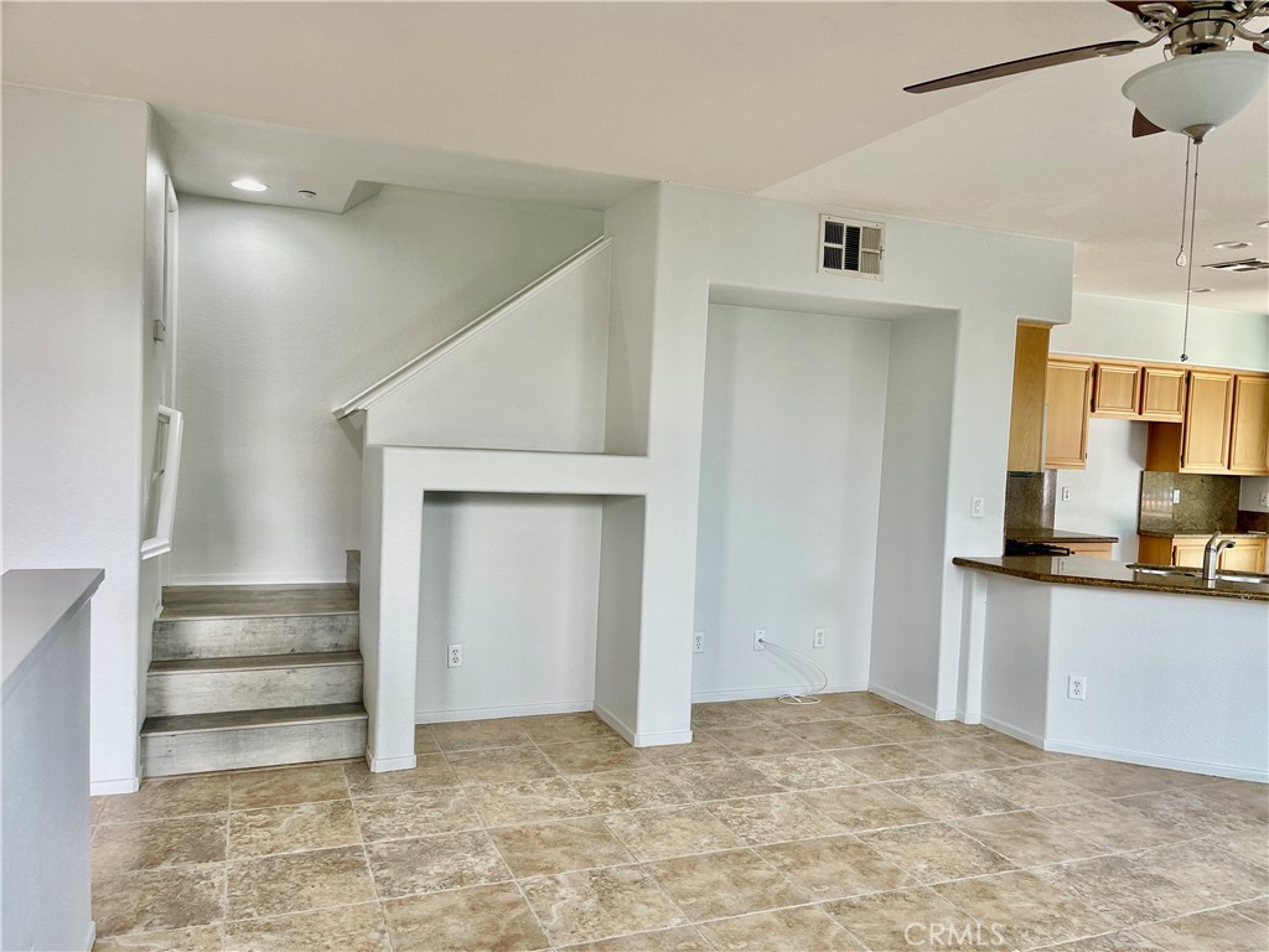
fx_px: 916
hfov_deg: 69.4
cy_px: 476
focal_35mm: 25
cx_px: 634
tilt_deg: -2.3
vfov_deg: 54.9
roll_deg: -1.9
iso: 64
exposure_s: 1/120
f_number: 1.6
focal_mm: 5.1
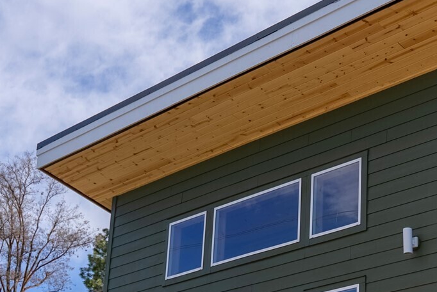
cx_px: 364
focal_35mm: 77
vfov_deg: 17.4
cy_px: 268
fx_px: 938
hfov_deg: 25.6
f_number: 5.6
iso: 100
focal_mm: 31.1
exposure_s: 1/6400
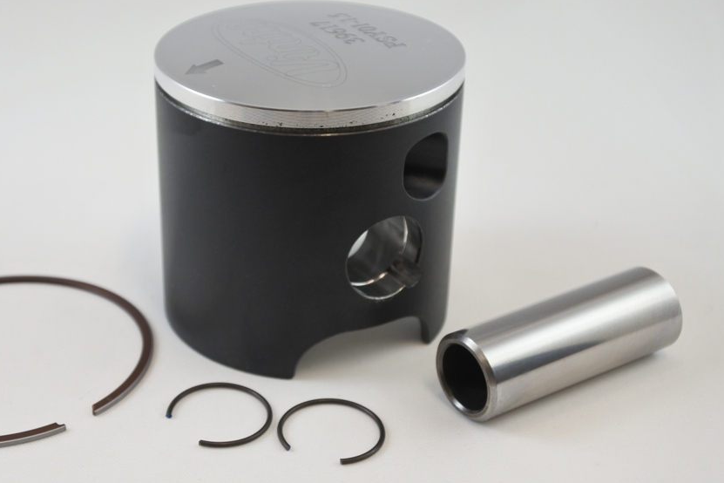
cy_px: 236
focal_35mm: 63
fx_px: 1267
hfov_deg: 31.7
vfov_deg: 21.6
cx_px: 257
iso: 450
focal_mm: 17.6
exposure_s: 1/125
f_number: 4.5
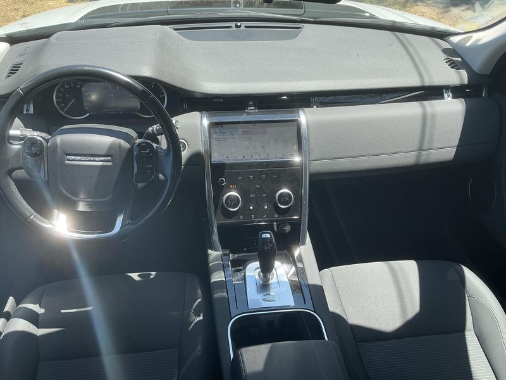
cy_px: 190
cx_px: 253
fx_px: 409
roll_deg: +8.6
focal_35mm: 28
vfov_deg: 49.7
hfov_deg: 63.4
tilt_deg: -38.4
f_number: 1.8
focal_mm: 3
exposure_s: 1/286
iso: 25
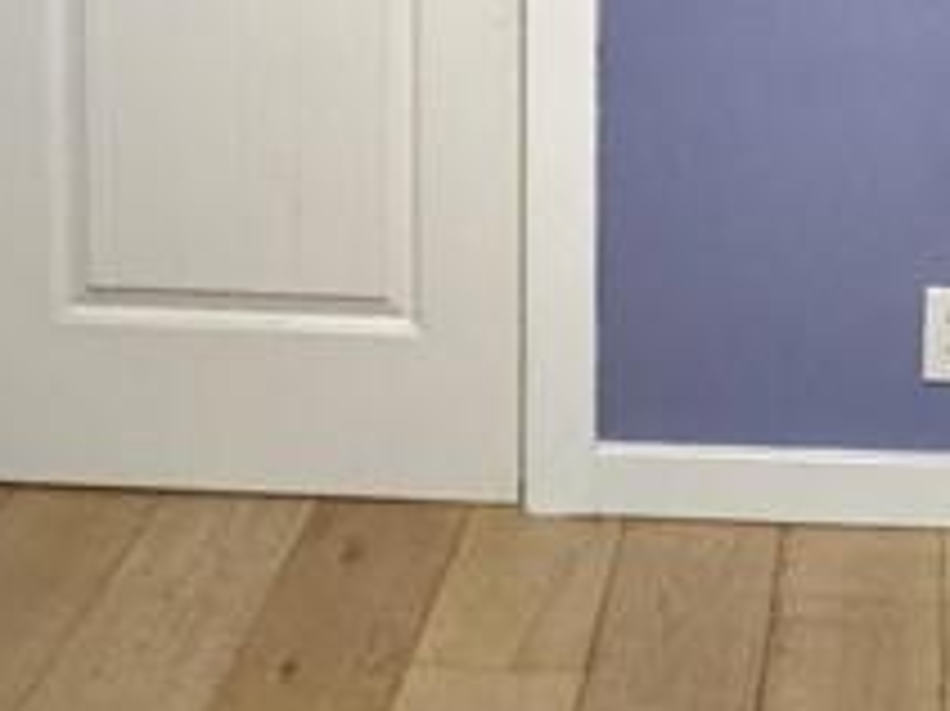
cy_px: -576
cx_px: 842
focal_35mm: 68
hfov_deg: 27.6
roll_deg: -0.8
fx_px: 1865
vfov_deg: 17.5
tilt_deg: -2.4
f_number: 2.2
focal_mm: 2.22
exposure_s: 1/40
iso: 1000
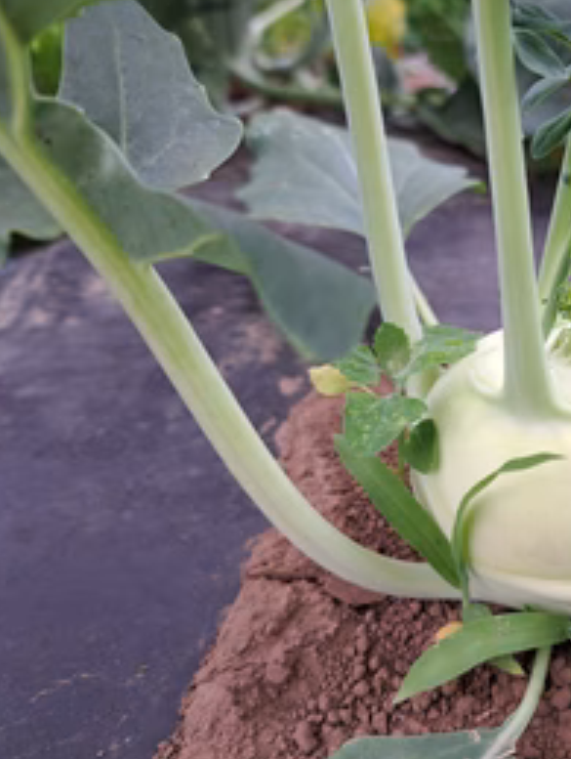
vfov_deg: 50.1
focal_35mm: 37
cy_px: 387
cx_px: 498
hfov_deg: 36.7
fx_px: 812
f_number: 1.8
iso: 50
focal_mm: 5.23
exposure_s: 1/50
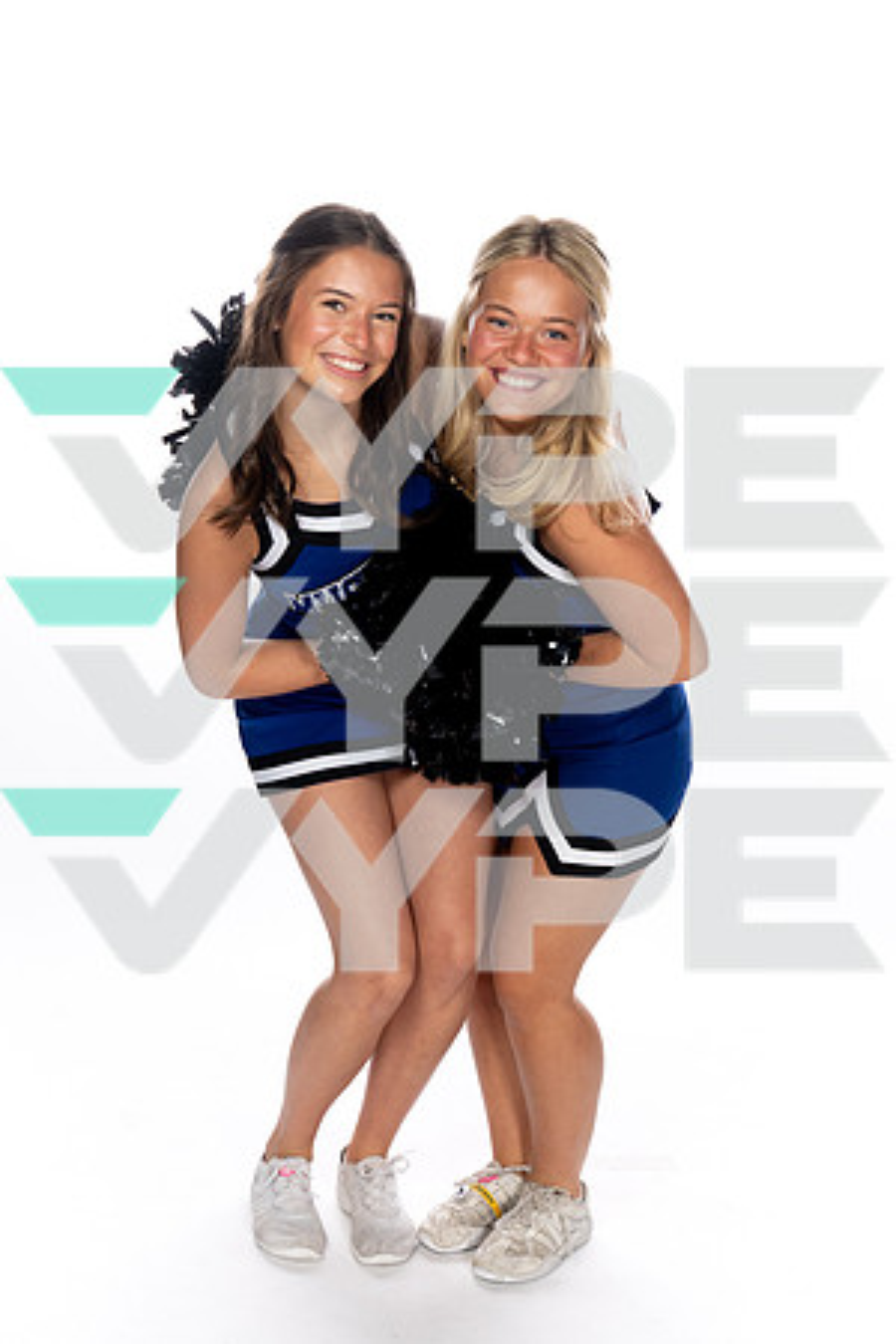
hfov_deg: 22.6
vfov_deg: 33.4
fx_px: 2240
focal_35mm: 60
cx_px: 448
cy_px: 672
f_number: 8
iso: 640
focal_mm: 60
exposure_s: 1/250
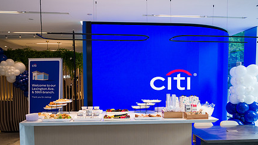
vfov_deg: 29.4
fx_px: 274
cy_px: 100
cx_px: 141
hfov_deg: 50.4
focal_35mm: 40
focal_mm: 28.5
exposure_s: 1/160
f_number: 3.5
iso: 400
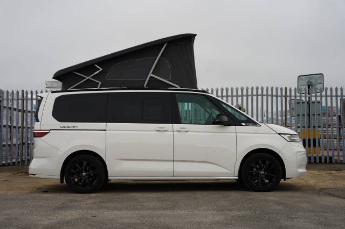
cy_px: 114
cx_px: 172
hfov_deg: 42.3
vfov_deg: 28.9
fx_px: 445
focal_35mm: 46
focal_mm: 46.5
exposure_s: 1/100
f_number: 7.1
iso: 100
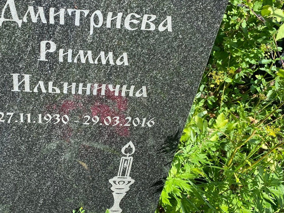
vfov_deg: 36.8
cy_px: 105
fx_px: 320
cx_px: 90
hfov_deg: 46.9
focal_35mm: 39
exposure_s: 1/788
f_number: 1.8
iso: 32
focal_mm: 4.25
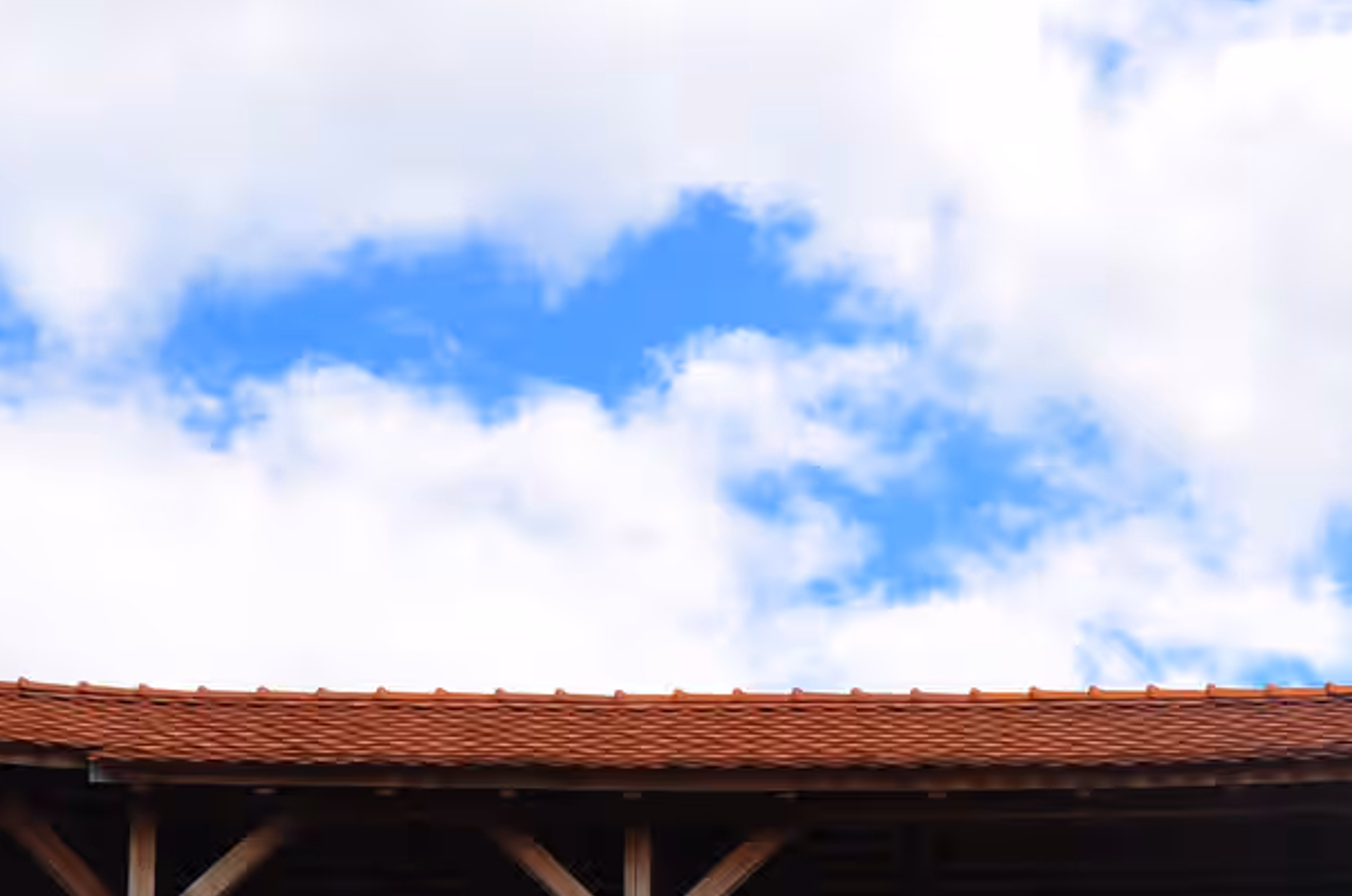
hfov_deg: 23.7
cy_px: 1141
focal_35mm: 86
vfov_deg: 15.2
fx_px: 3225
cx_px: 677
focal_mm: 18
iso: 200
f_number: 5.6
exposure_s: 1/1000
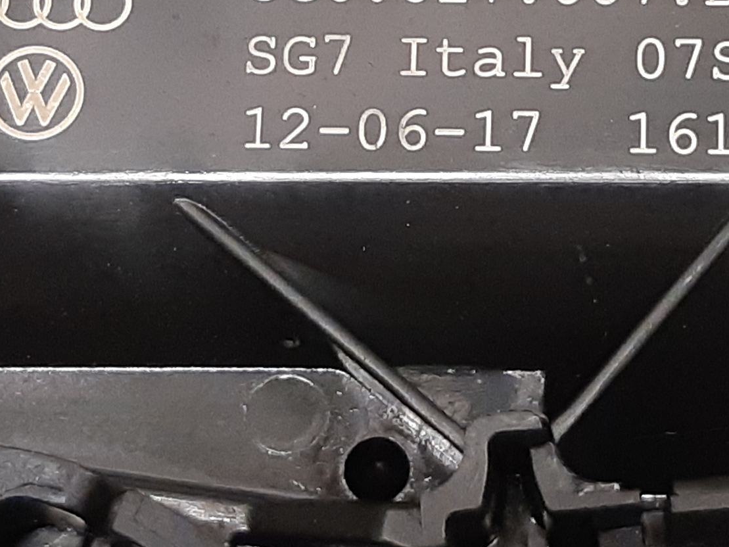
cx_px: 467
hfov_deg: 39.3
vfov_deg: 29.2
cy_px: 66
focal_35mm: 48
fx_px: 1011
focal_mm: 3.93
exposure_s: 1/50
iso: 250
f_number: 1.7
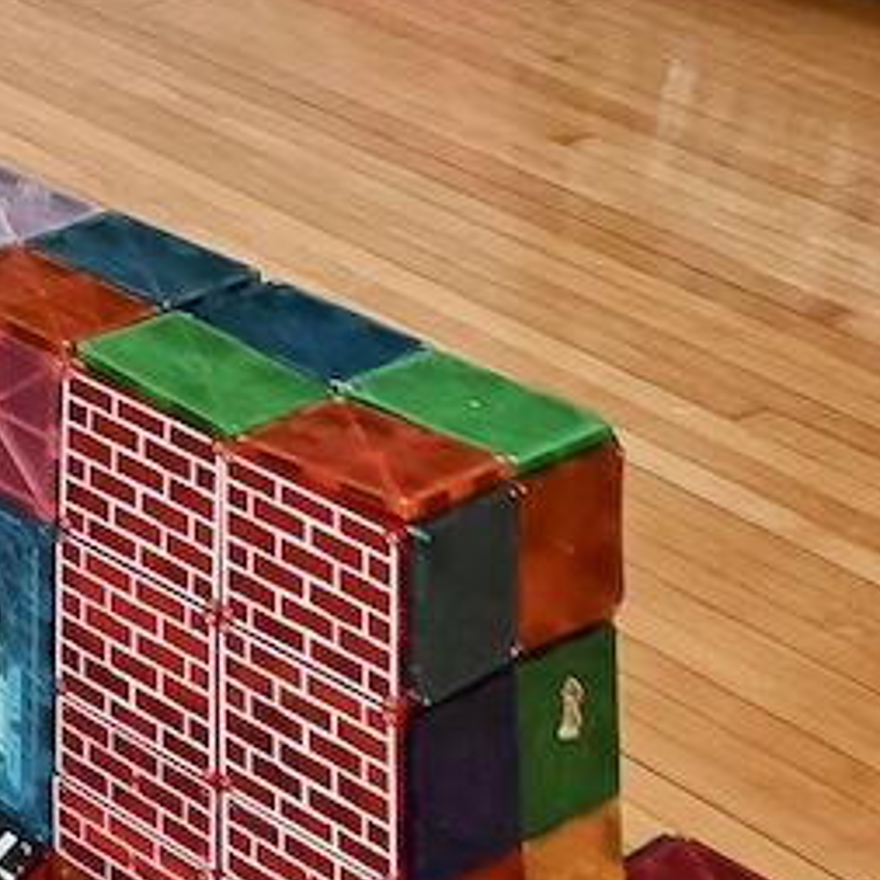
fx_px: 2847
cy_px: -1193
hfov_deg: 11.4
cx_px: -1690
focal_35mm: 99
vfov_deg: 13.3
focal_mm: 14
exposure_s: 1/50
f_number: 4.5
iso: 500
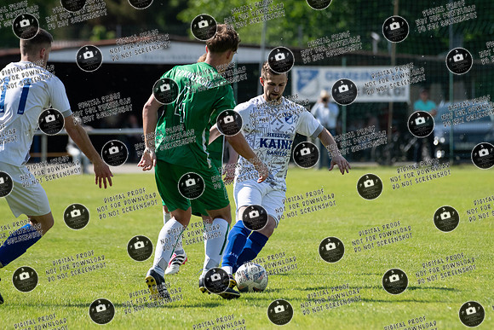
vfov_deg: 4.1
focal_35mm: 332
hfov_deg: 6.2
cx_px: 288
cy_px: 162
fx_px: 4550
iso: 1250
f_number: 5.6
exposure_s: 1/5000
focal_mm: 280
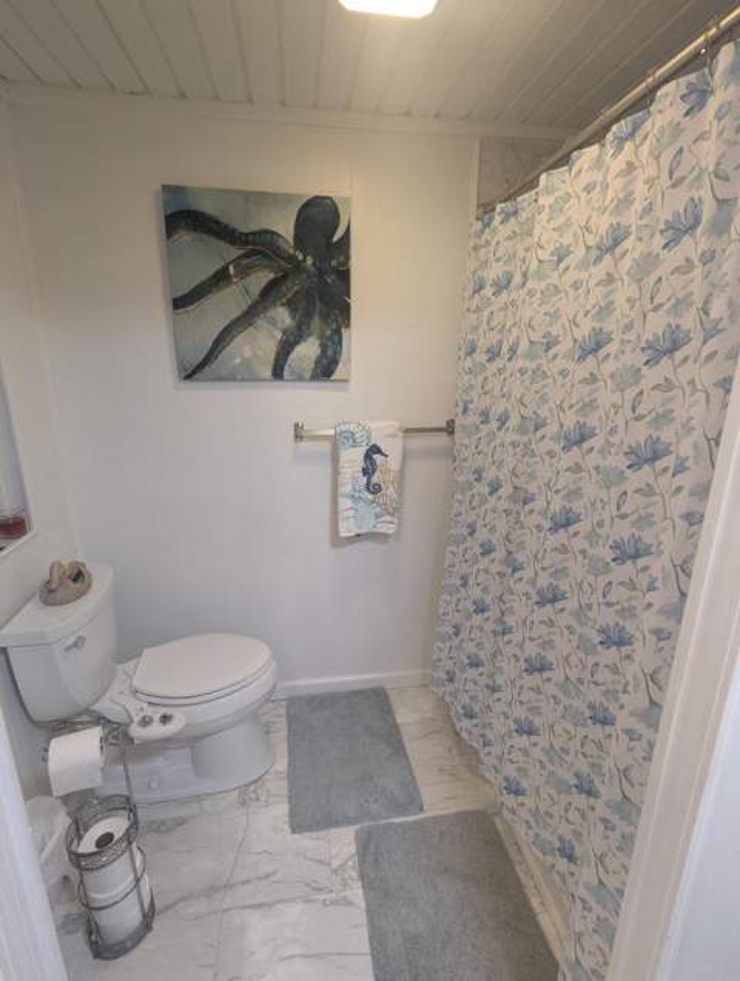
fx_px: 455
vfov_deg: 94.4
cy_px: 490
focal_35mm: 16
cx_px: 370
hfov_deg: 78.3
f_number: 2.2
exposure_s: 1/24
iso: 116
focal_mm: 2.35
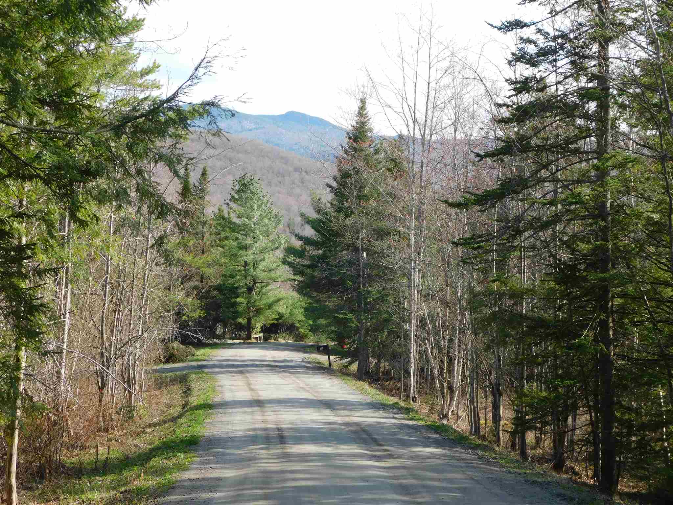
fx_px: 1380
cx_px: 336
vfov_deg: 20.7
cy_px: 252
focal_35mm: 71
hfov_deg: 27.4
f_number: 4.3
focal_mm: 12.6
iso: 125
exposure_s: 1/320
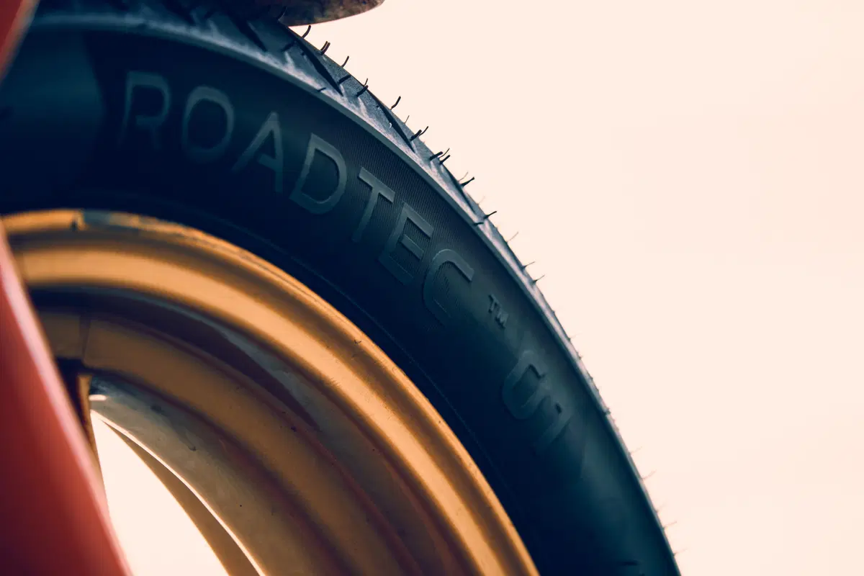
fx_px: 7199
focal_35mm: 300
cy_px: 288
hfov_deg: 6.9
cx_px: 432
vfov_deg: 4.6
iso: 250
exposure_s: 1/125
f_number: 4.8
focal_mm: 200
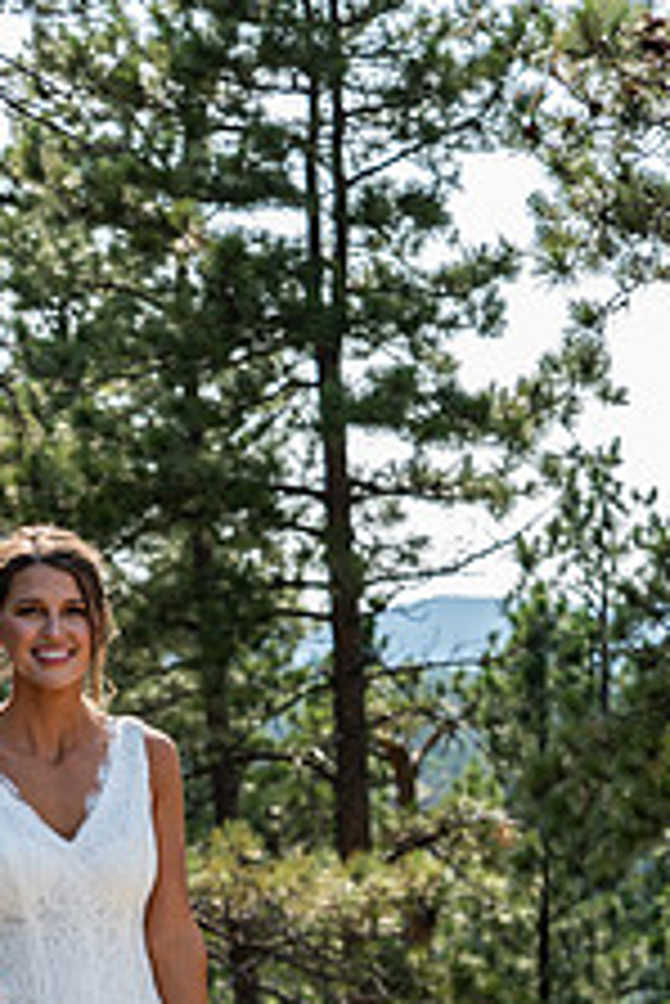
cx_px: 148
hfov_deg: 10.0
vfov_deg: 14.8
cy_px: 963
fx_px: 3818
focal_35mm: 137
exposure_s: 1/160
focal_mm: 68
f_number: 4.5
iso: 80
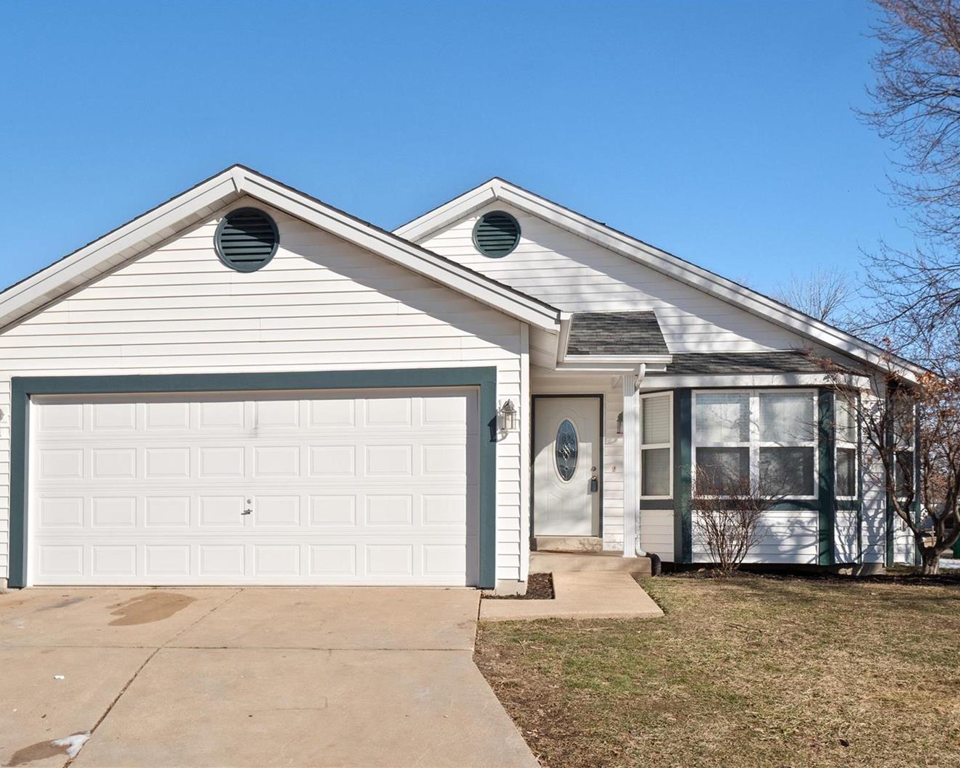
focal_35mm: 34
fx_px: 966
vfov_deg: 43.4
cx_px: 430
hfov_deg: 52.7
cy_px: 383
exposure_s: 1/800
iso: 400
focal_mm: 15
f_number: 8
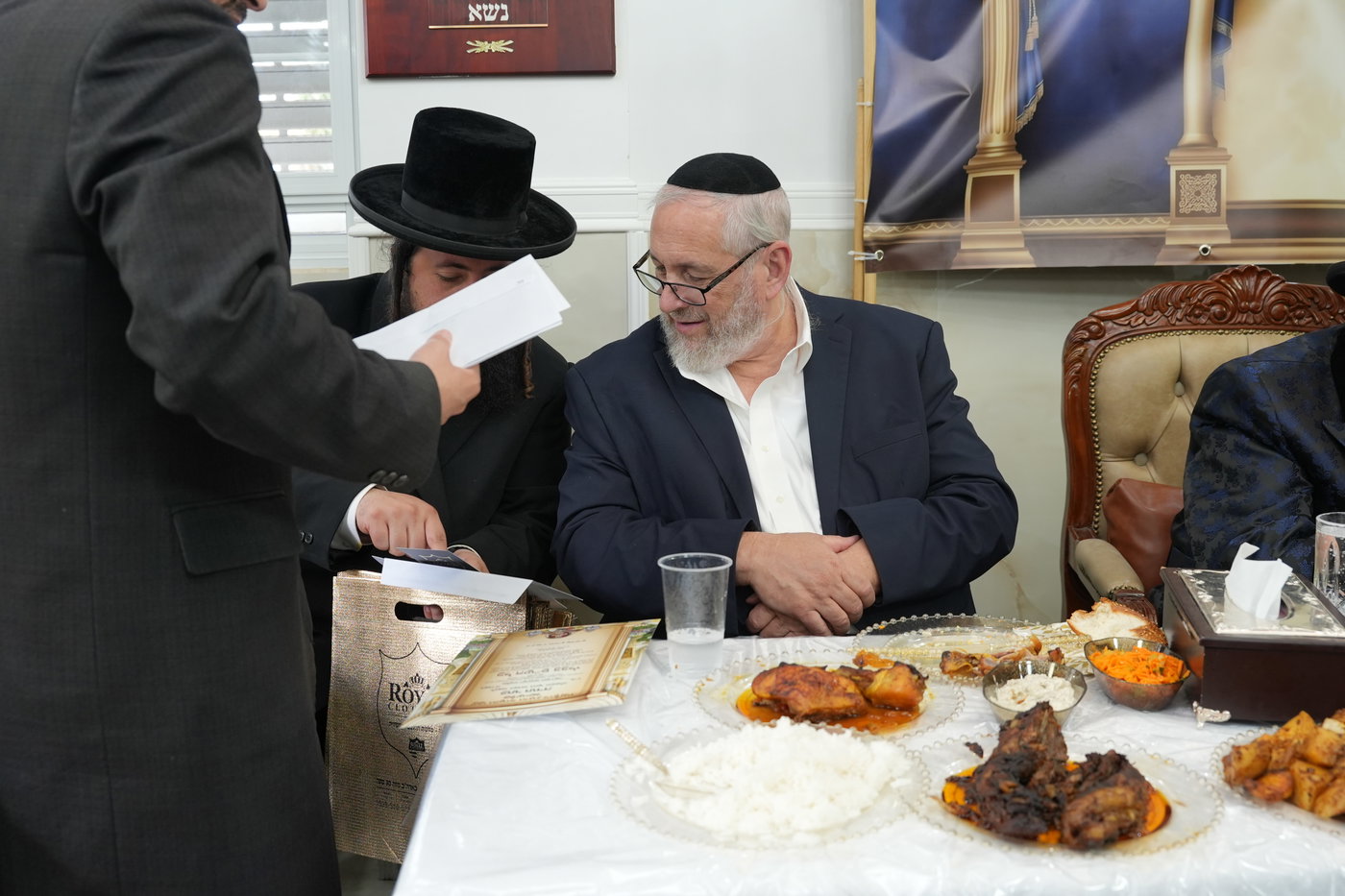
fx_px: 1345
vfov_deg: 36.9
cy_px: 448
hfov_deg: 53.1
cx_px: 672
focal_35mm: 36
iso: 800
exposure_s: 1/125
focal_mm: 24
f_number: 3.5
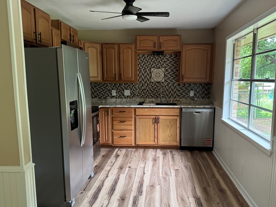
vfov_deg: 46.7
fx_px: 239
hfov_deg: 59.9
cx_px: 147
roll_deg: +0.7
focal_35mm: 30
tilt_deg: -10.0
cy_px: 114
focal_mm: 6.76
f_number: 1.78
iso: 200
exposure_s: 1/86
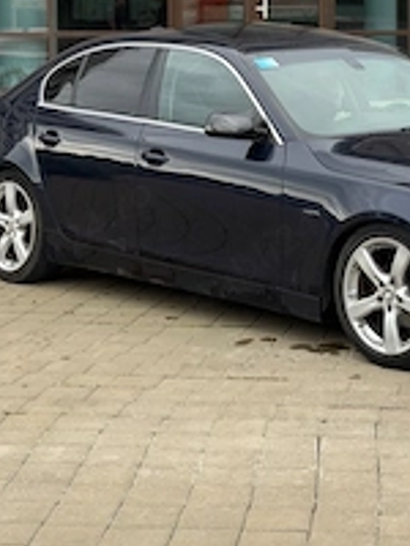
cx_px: 331
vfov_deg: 20.1
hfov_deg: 15.3
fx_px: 1516
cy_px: 68
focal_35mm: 96
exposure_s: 1/349
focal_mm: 6.76
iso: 64
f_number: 1.78
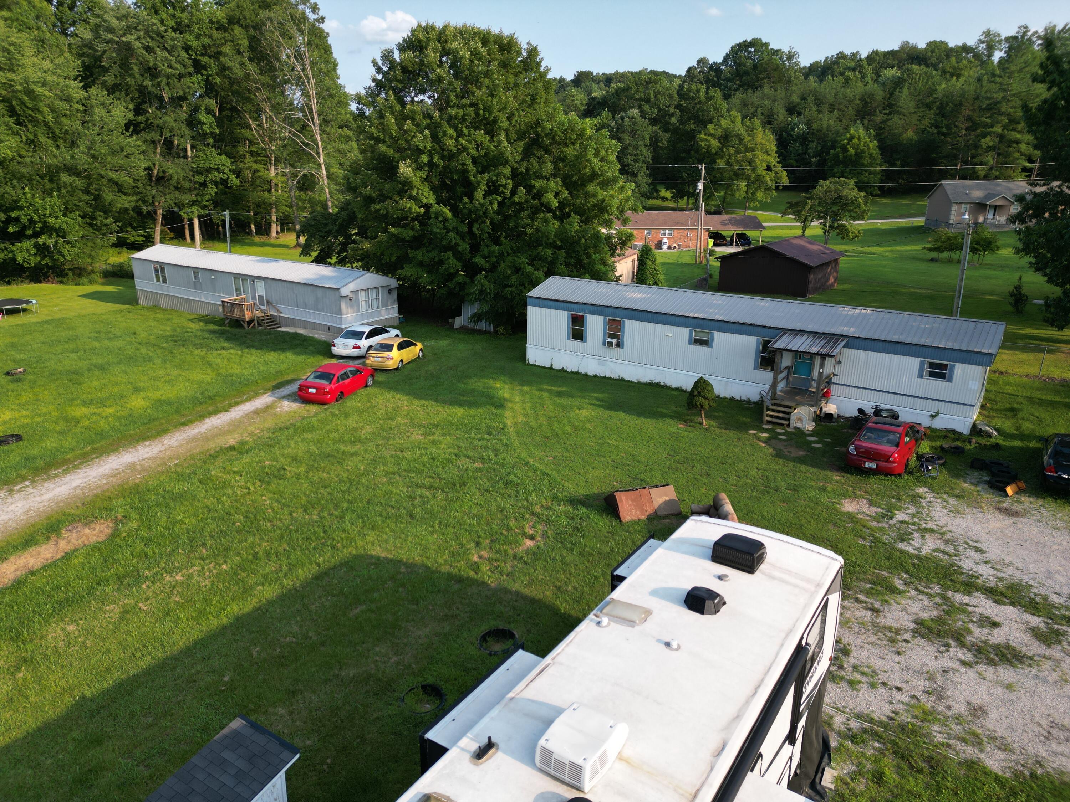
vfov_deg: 56.8
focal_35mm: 24
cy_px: 401
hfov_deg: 71.6
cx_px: 535
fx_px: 742
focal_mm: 6.72
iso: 110
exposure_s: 1/1250
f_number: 1.7
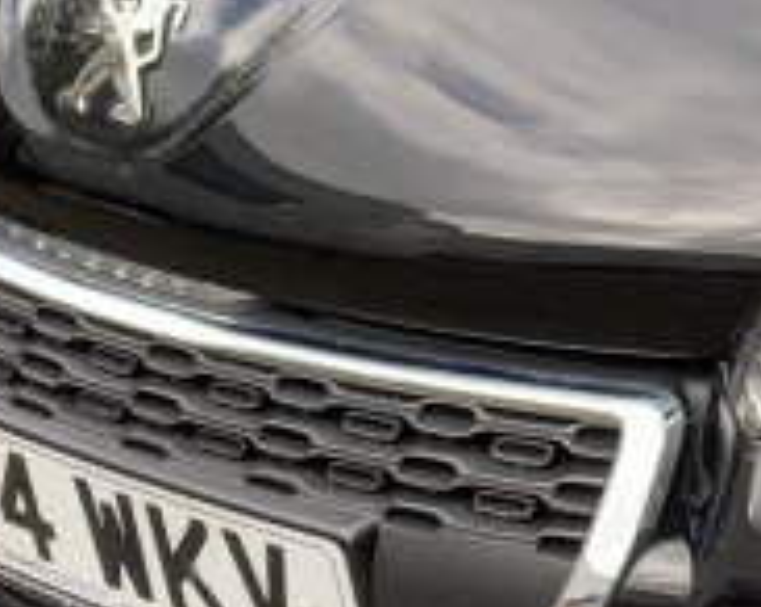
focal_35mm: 125
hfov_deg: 14.0
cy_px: 35
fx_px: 2812
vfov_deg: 12.2
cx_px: 1277
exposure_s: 1/223
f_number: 1.8
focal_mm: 4.25
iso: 25
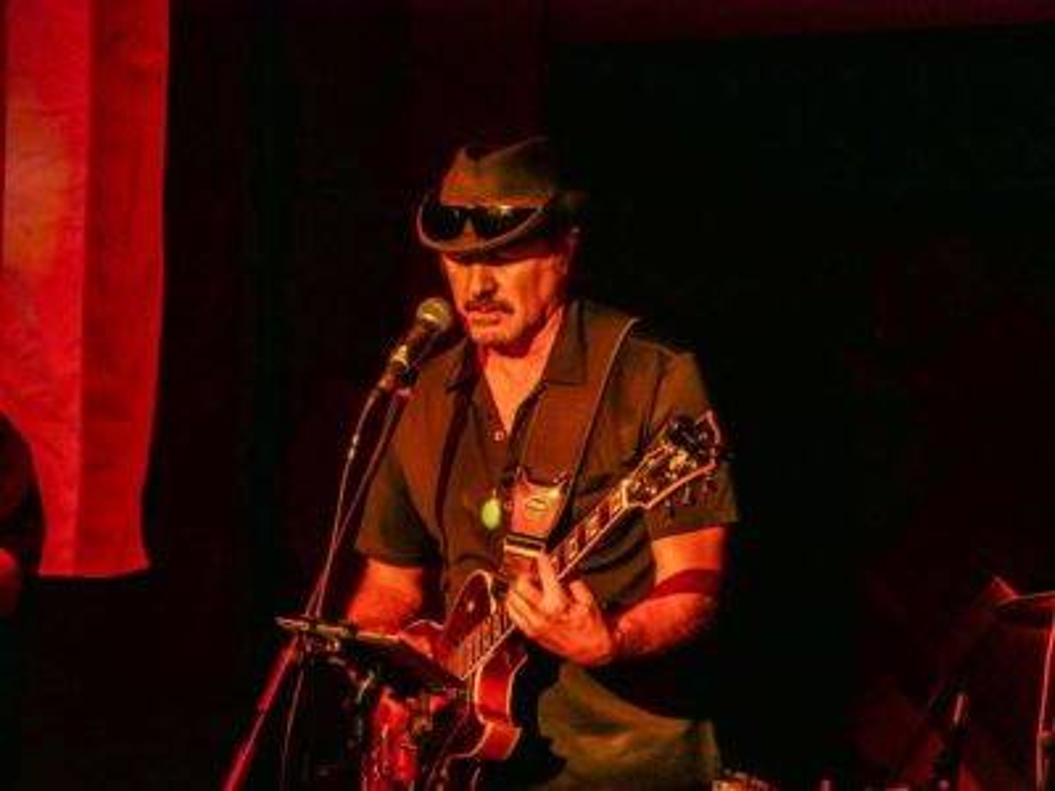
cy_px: 396
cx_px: 528
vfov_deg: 6.0
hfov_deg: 8.0
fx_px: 7558
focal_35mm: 248
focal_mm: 124
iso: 1600
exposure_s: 1/20
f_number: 6.3
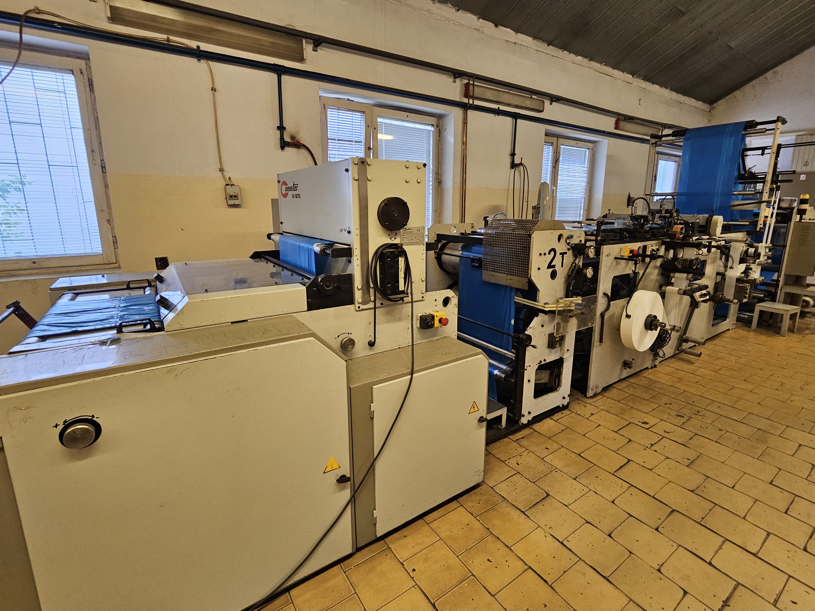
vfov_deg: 81.7
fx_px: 353
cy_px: 287
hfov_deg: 98.2
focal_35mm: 15
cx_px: 413
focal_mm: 2.2
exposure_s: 1/50
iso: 200
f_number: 2.2
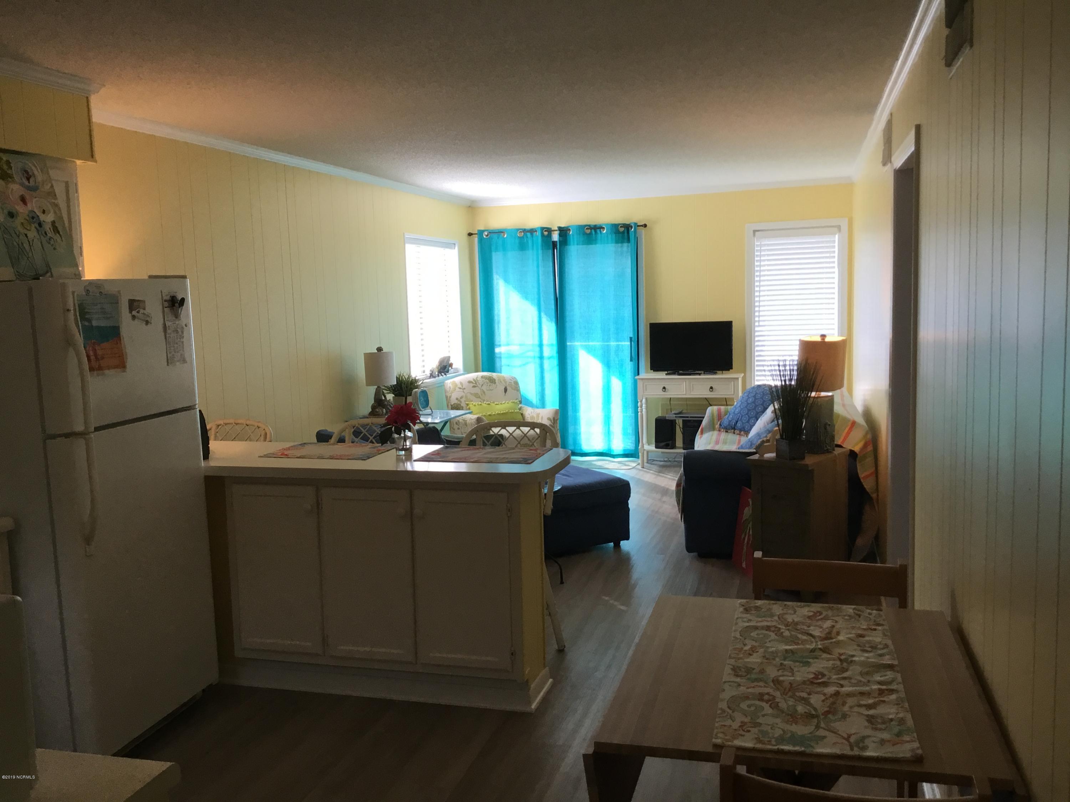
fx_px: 958
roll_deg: +1.0
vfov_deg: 45.4
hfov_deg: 58.4
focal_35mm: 31
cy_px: 401
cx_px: 535
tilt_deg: -7.9
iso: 25
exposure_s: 1/40
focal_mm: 3.3
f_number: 2.4
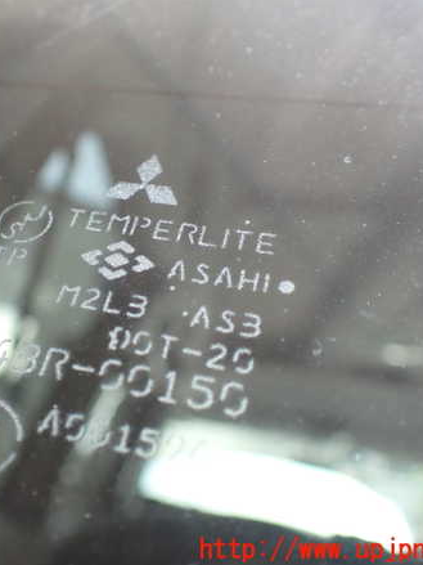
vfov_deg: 45.8
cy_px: 277
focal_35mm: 41
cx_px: 104
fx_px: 668
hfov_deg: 34.4
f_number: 2.3
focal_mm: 5.4
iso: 125
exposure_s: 1/125
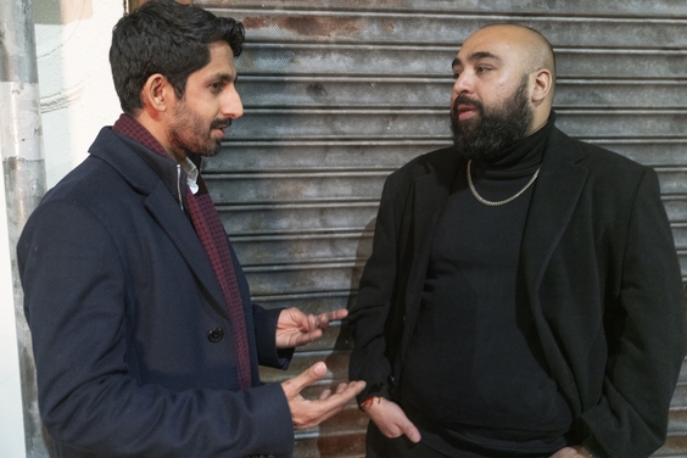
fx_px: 630
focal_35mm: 33
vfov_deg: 40.0
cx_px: 344
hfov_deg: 57.2
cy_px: 229
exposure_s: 1/40
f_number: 2.8
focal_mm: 33
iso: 6400
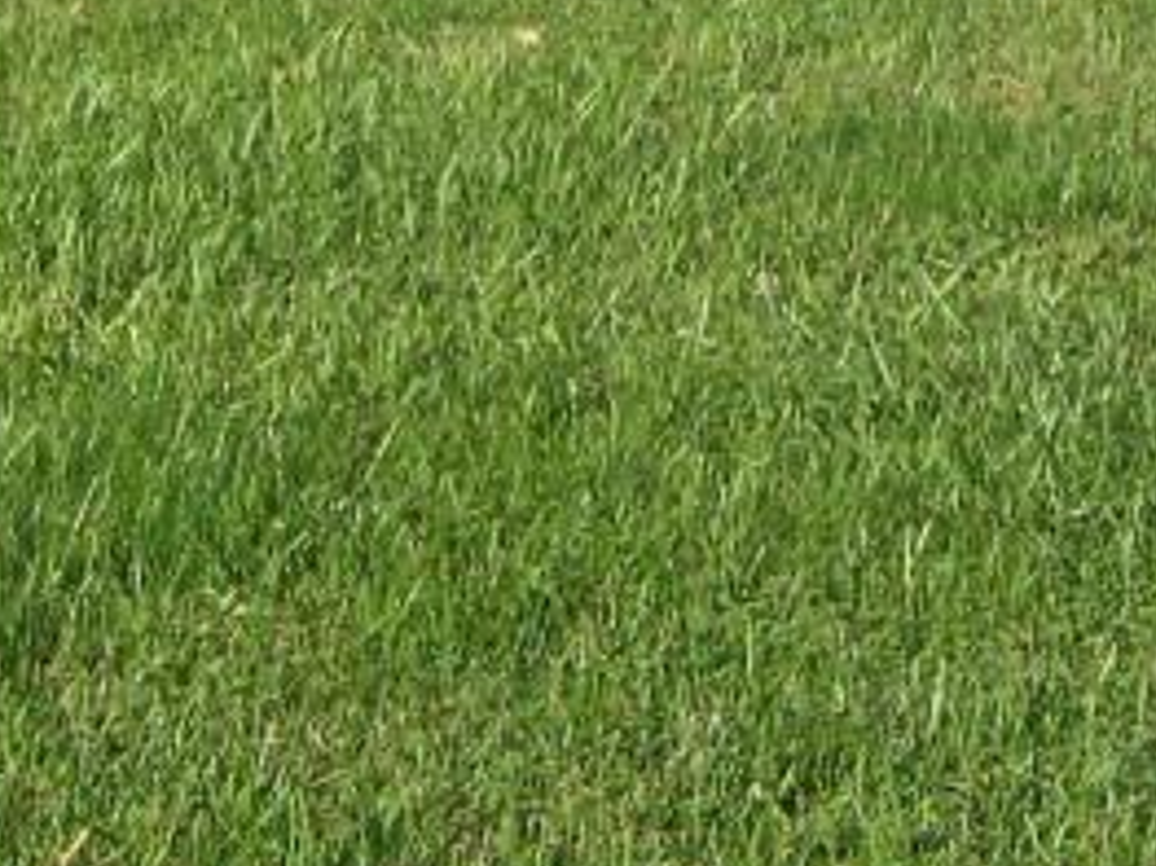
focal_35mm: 140
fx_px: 4673
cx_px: 919
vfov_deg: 10.3
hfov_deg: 14.0
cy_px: -409
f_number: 4.8
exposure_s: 1/429
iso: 80
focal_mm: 6
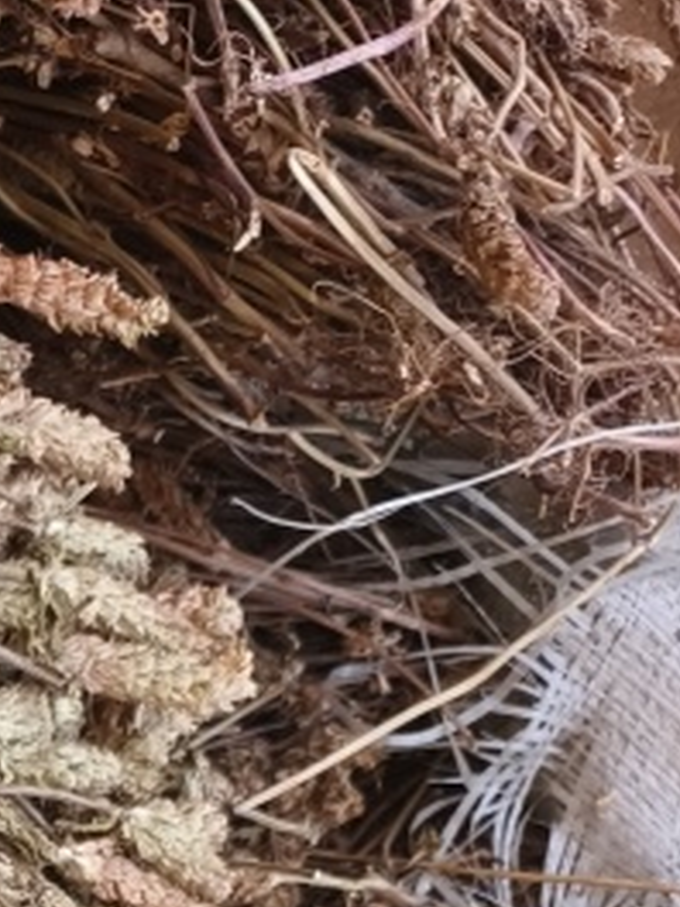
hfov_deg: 14.1
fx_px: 2436
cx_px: -549
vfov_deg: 18.0
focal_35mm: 93
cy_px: 1486
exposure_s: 1/100
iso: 79
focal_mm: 5.5
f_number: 1.75
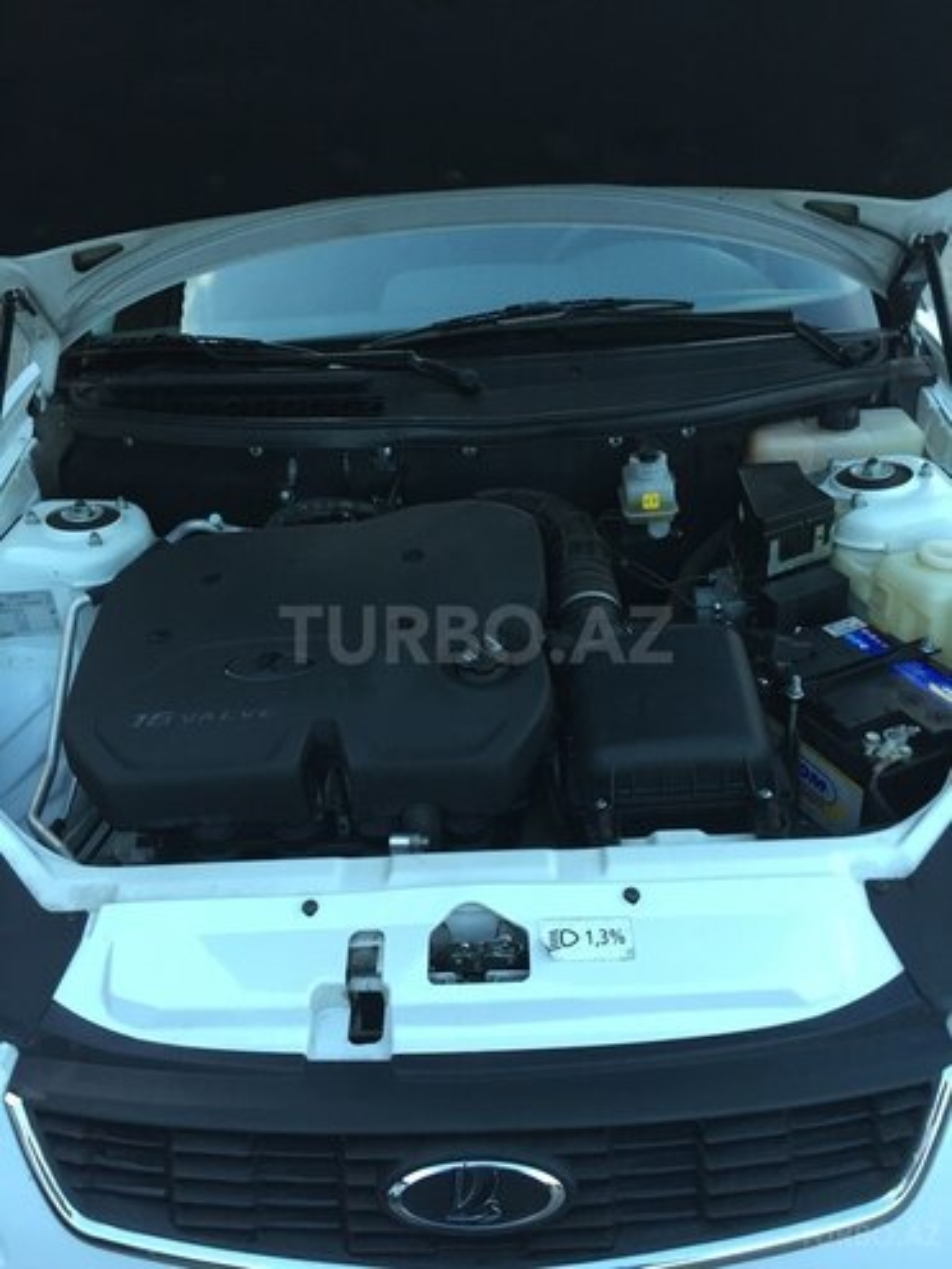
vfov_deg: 61.7
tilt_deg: -35.9
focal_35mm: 29
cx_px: 476
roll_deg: +0.7
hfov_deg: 48.2
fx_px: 1063
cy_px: 634
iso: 100
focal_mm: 4.15
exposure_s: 1/33
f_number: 2.2
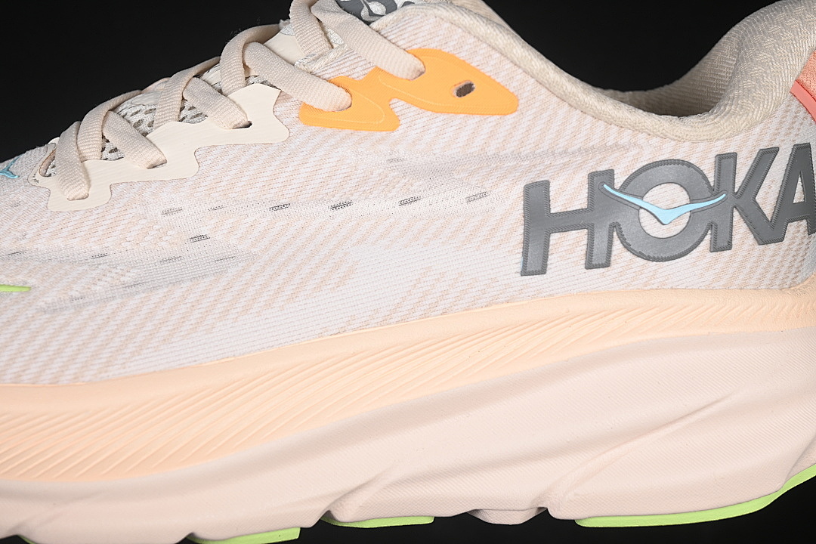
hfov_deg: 27.0
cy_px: 272
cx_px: 408
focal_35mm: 75
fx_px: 1700
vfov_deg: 18.2
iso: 160
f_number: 7.1
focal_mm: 50
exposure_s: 1/80
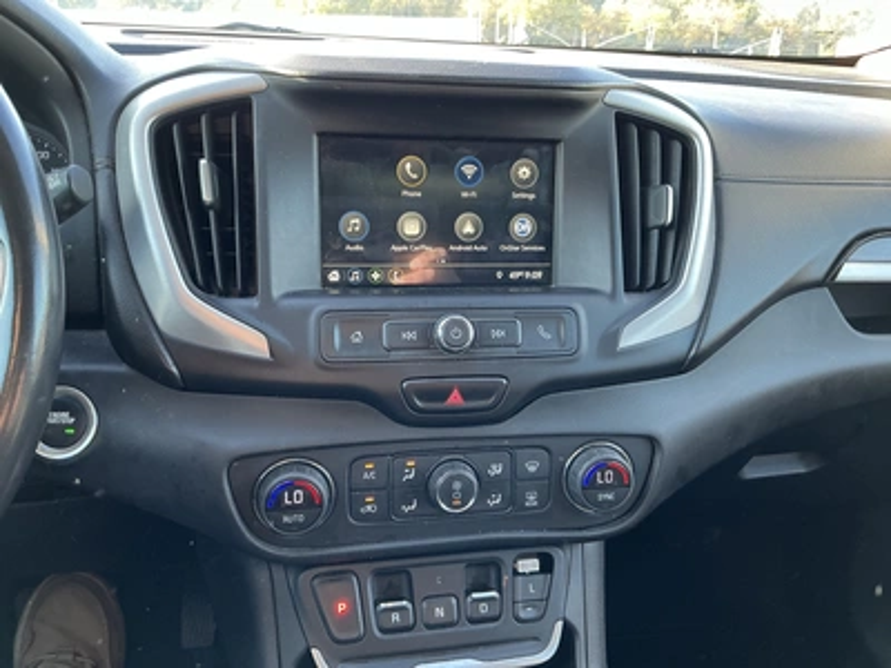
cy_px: 334
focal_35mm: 28
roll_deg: -2.0
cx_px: 446
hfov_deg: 63.4
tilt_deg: -21.4
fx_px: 721
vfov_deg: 49.7
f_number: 1.8
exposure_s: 1/60
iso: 80
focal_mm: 3
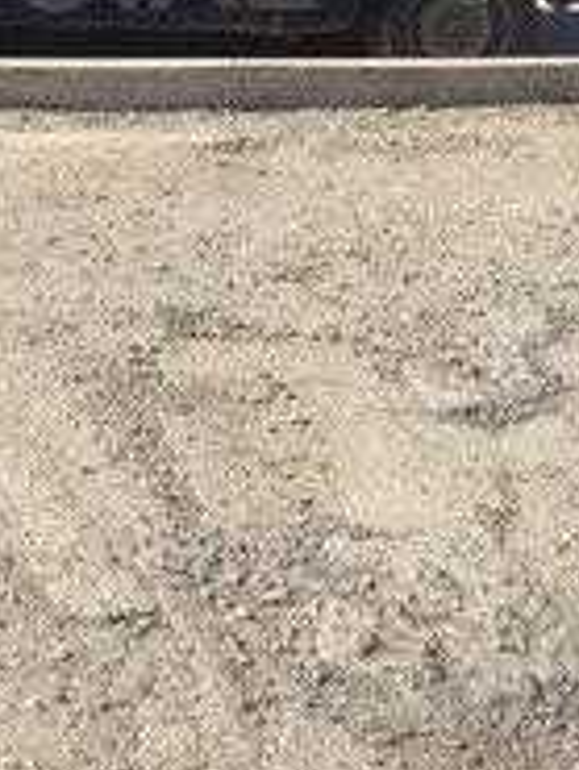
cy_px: -37
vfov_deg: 20.1
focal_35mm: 94
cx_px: -4
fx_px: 2094
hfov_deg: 15.4
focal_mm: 4.28
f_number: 2.4
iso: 50
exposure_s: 1/1126
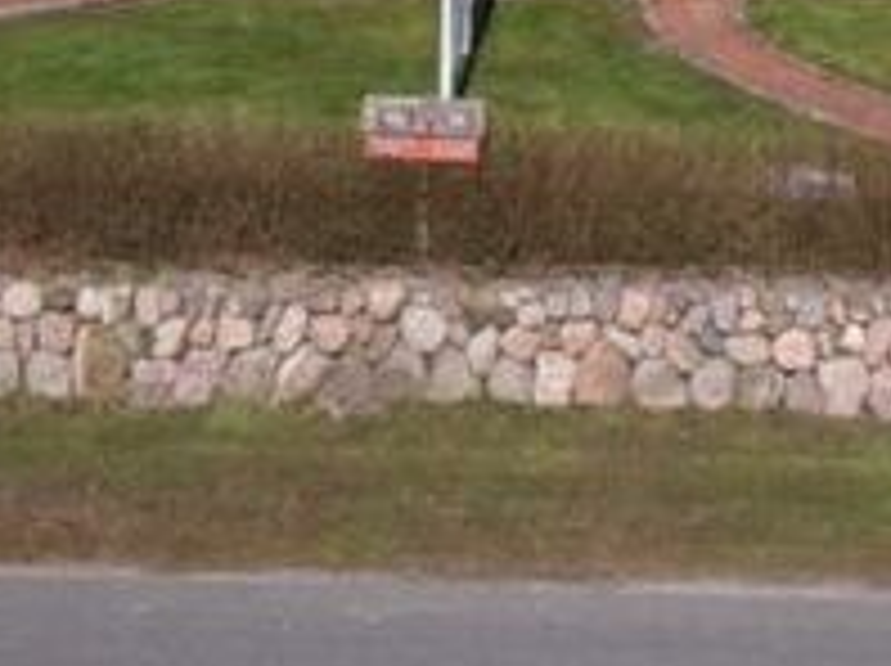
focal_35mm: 91
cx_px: 502
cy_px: -315
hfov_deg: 21.6
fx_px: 2339
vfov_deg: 15.1
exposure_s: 1/1600
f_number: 2.6
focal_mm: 4.49
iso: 100
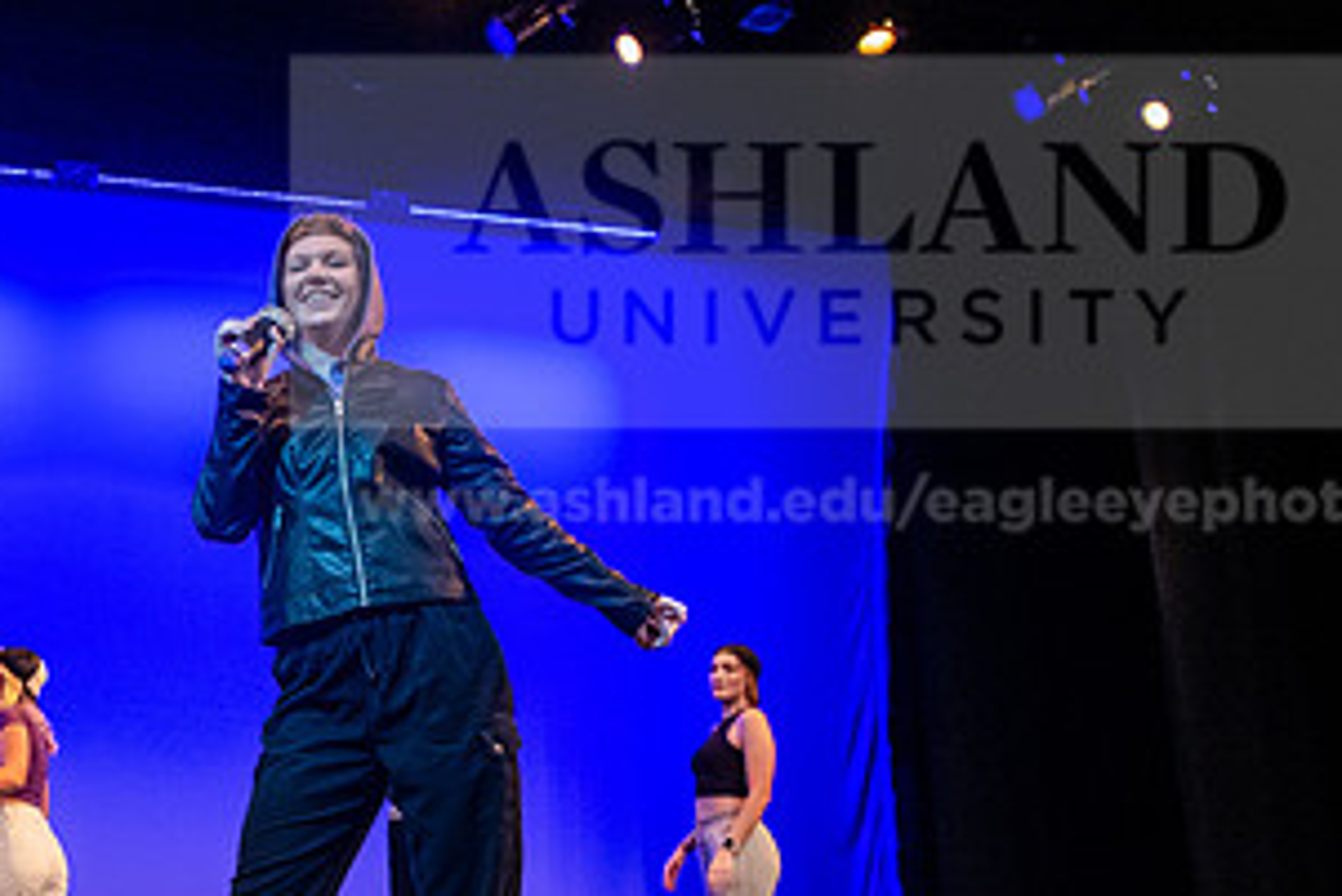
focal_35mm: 52
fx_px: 1939
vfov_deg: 25.9
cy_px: 595
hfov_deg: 36.0
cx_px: 156
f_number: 3.5
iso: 4000
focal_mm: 27
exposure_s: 1/320
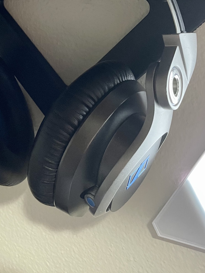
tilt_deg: -4.0
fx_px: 419
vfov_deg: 33.7
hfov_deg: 27.2
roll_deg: -0.7
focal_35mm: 53
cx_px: 56
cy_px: 15
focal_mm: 4.2
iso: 320
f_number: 1.6
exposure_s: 1/59
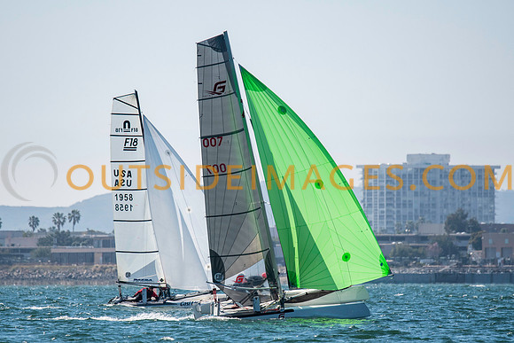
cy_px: 192
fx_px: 7243
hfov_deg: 4.1
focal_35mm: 507
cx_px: 226
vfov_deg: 2.7
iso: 250
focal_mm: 300
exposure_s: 1/5000
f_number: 4
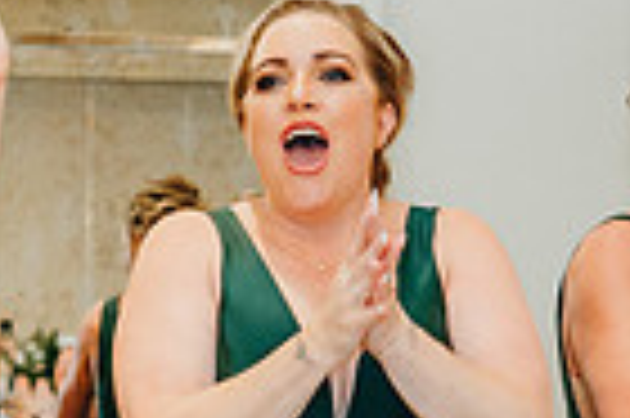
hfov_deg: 12.9
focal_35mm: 145
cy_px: 366
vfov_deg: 9.4
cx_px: -472
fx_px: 2535
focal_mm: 35
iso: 1600
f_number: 2.8
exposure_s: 1/125
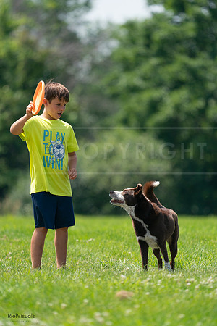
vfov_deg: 4.1
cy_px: 163
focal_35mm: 500
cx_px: 108
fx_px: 4520
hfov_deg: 2.7
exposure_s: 1/4000
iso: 1250
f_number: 6.3
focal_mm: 500
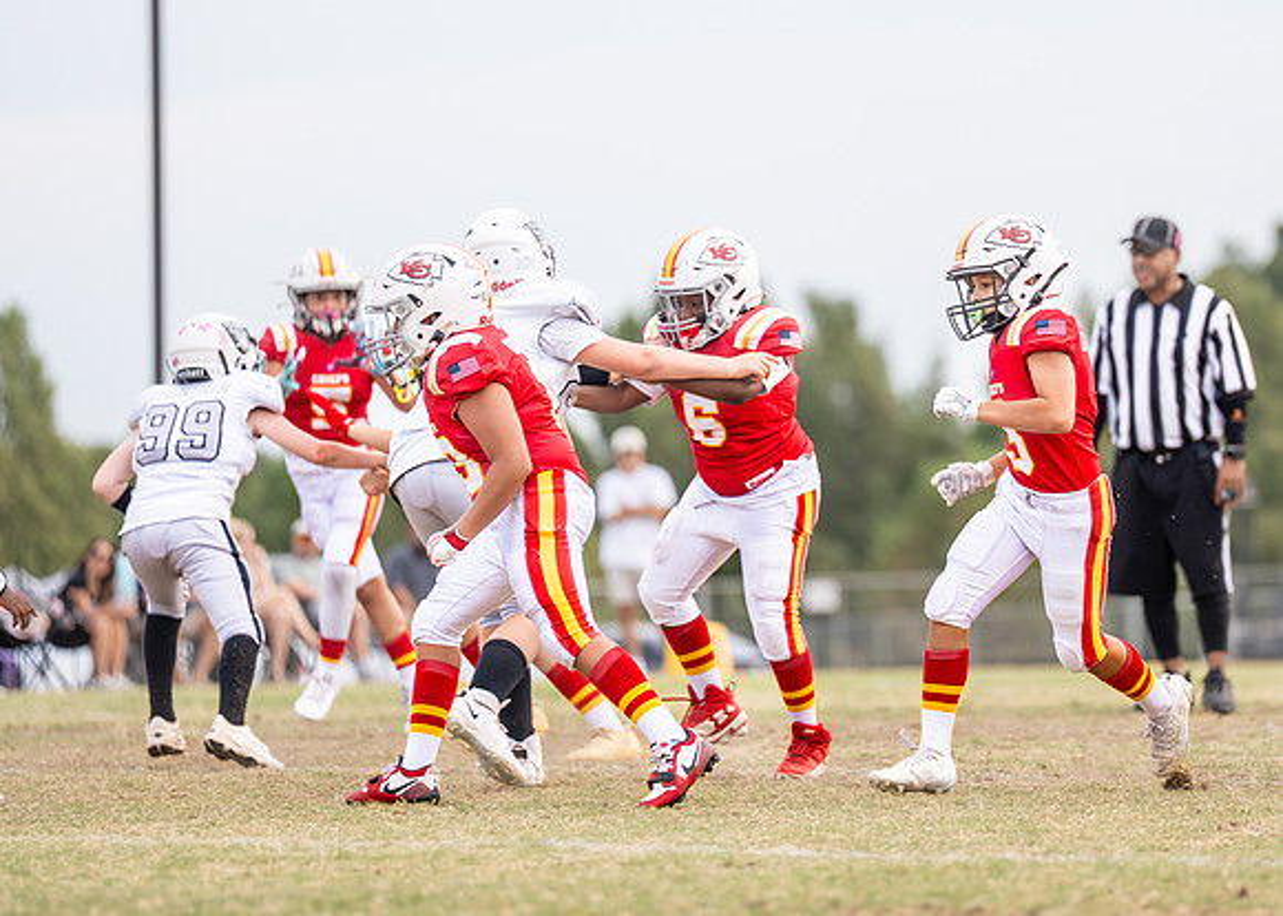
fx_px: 10909
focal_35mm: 299
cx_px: 888
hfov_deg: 6.7
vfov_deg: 4.8
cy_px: 389
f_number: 2.8
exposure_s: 1/1250
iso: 160
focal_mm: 200
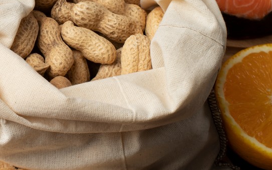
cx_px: 4
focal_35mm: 113
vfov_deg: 11.5
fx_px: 838
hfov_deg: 18.0
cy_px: 3
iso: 100
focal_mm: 50
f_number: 7.1
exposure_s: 1/100
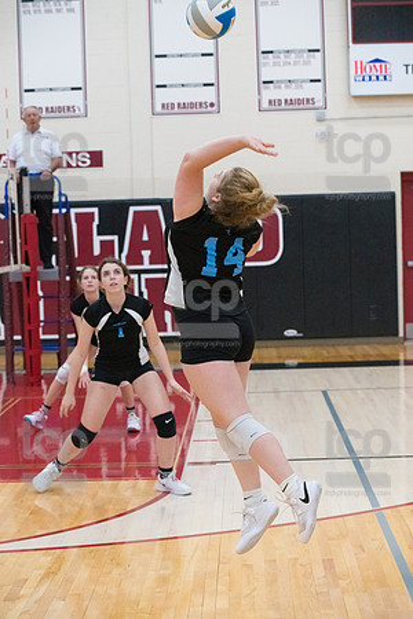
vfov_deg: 28.8
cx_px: 206
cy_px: 310
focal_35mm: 70
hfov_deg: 19.5
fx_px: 1204
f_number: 4.5
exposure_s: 1/1000
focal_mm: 70
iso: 6400
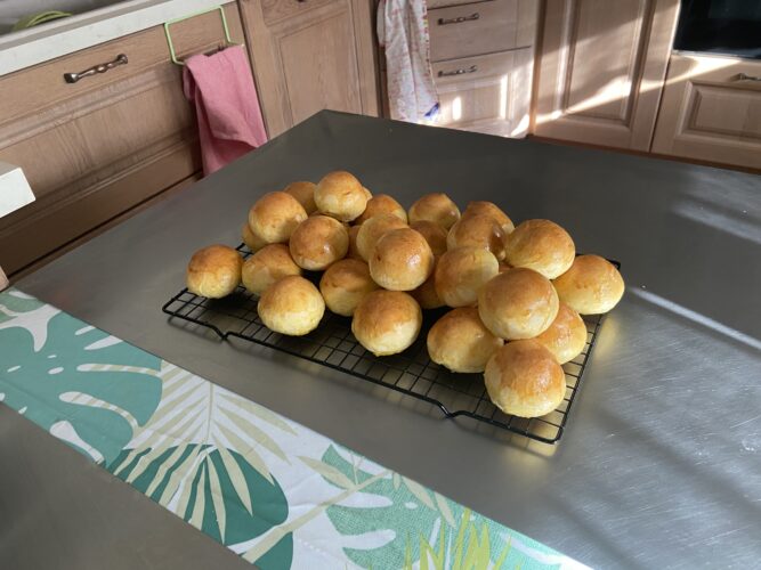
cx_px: 380
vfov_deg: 53.0
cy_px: 285
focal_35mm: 26
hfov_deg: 67.3
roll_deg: +5.6
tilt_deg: -37.1
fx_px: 571
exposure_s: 1/60
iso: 160
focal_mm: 4.25
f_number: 1.8
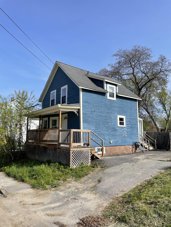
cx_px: 86
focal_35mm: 26
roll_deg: -0.1
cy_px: 114
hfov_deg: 53.1
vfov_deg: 67.3
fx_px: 171
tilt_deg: +8.5
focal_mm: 4.2
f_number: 1.6
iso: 32
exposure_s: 1/3040
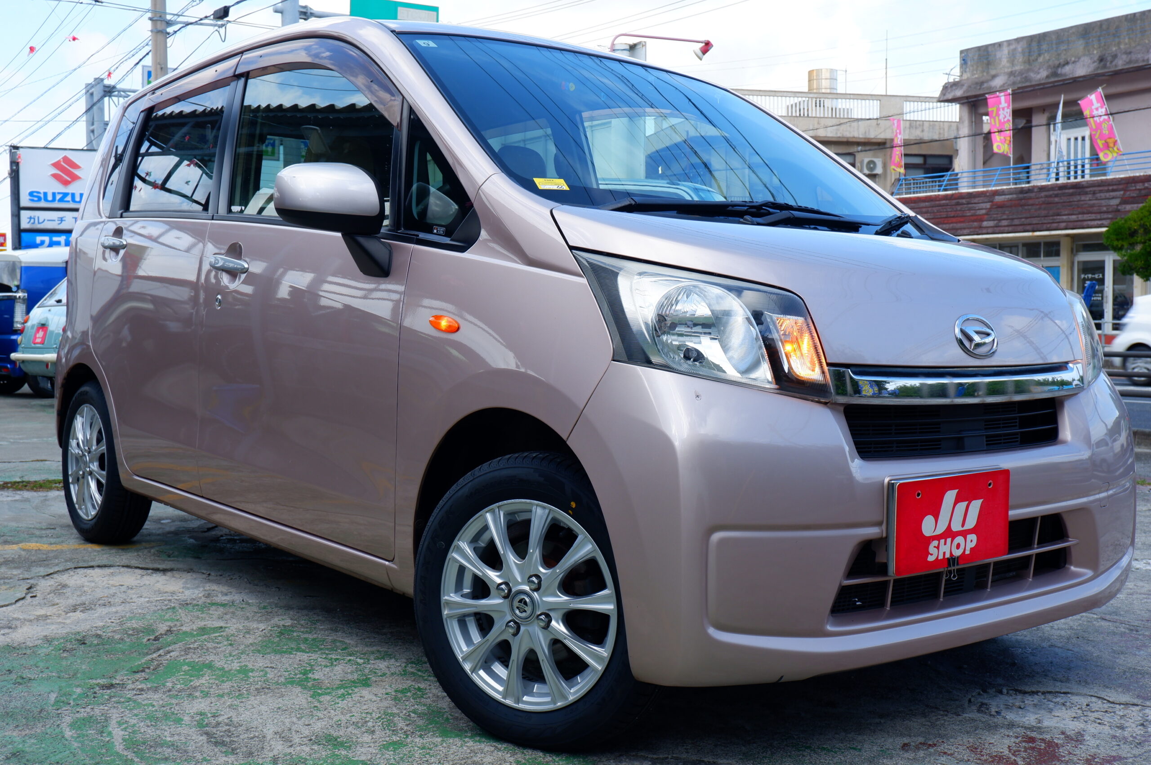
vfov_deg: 34.1
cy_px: 382
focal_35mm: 39
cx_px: 576
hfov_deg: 49.6
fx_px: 1246
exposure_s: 1/140
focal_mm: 26.4
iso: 200
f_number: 9
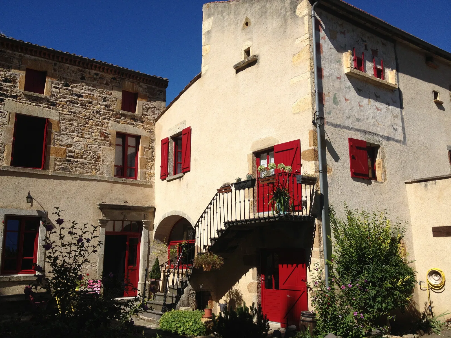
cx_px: 226
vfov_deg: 40.7
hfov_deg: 52.6
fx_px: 456
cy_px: 169
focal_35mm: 35
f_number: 2.4
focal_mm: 4.28
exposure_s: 1/2513
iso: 50
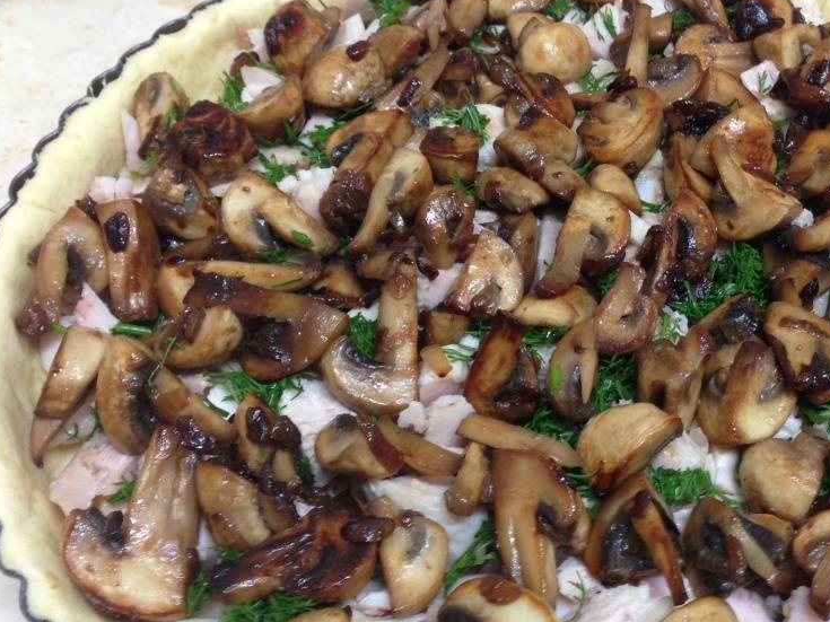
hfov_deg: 40.7
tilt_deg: -54.8
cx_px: 556
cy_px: 388
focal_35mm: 46
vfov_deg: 31.4
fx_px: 1103
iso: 100
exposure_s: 1/20
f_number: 2.4
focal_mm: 4.12
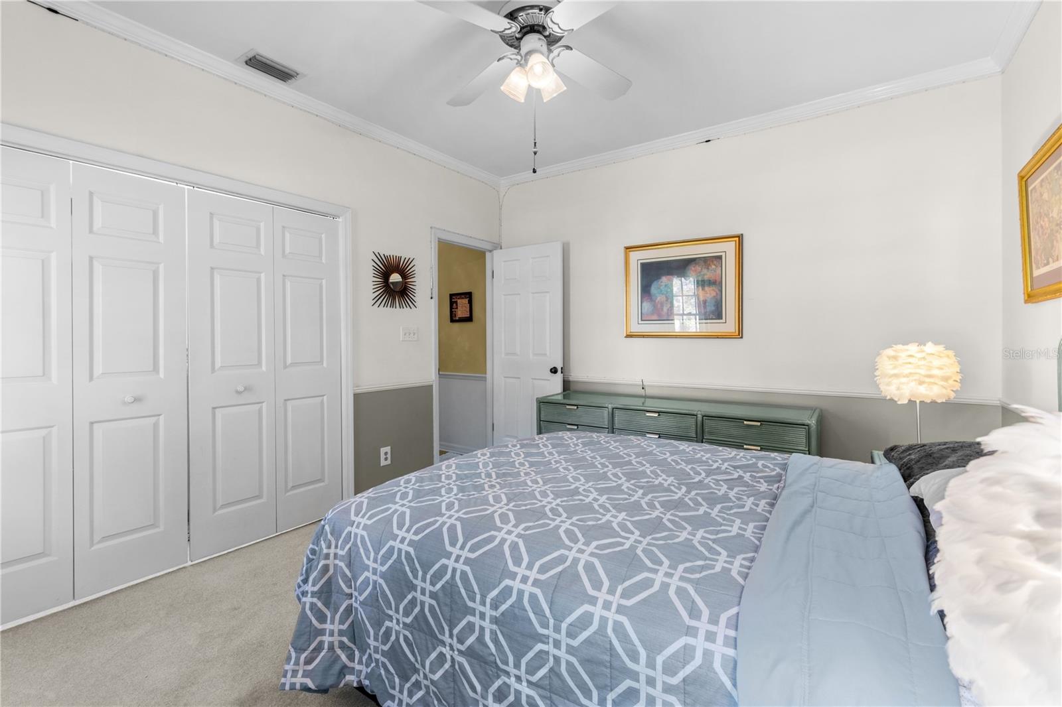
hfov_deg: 100.4
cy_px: 354
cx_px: 531
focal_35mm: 15
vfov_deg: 77.3
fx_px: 442
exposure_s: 2
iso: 100
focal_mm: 10
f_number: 7.1
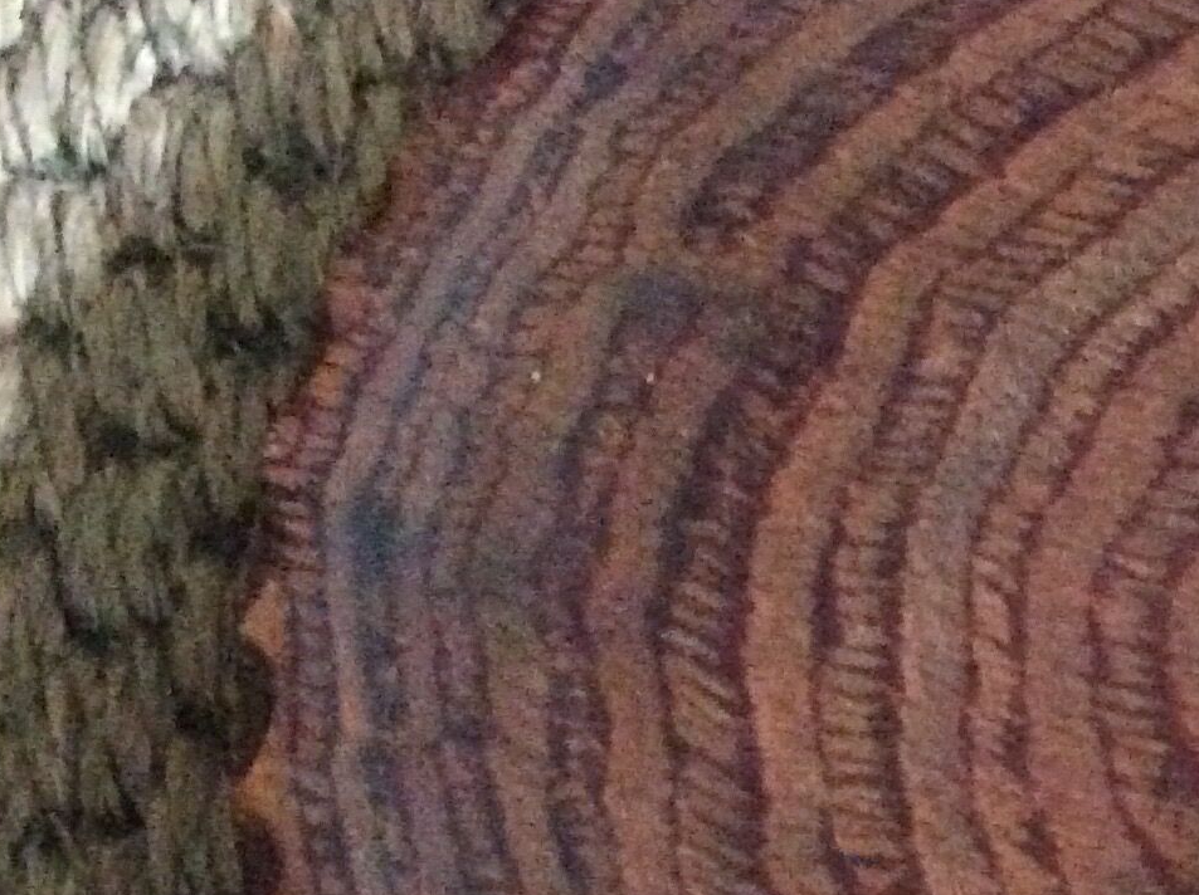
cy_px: 678
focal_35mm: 87
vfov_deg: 16.8
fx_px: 3009
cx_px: 1604
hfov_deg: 20.4
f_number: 2.4
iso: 800
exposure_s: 1/17
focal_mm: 3.3
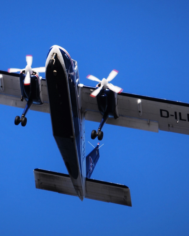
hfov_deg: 4.3
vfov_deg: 5.4
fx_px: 2517
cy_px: 118
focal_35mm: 360
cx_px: 75
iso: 200
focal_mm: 170
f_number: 4.8
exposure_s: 1/800
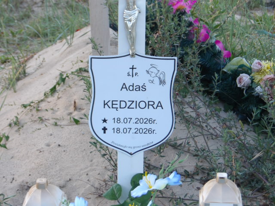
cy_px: 103
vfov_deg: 13.7
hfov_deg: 18.2
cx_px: 138
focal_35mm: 108
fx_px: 858
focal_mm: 19.6
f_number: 6.6
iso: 146
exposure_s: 1/54
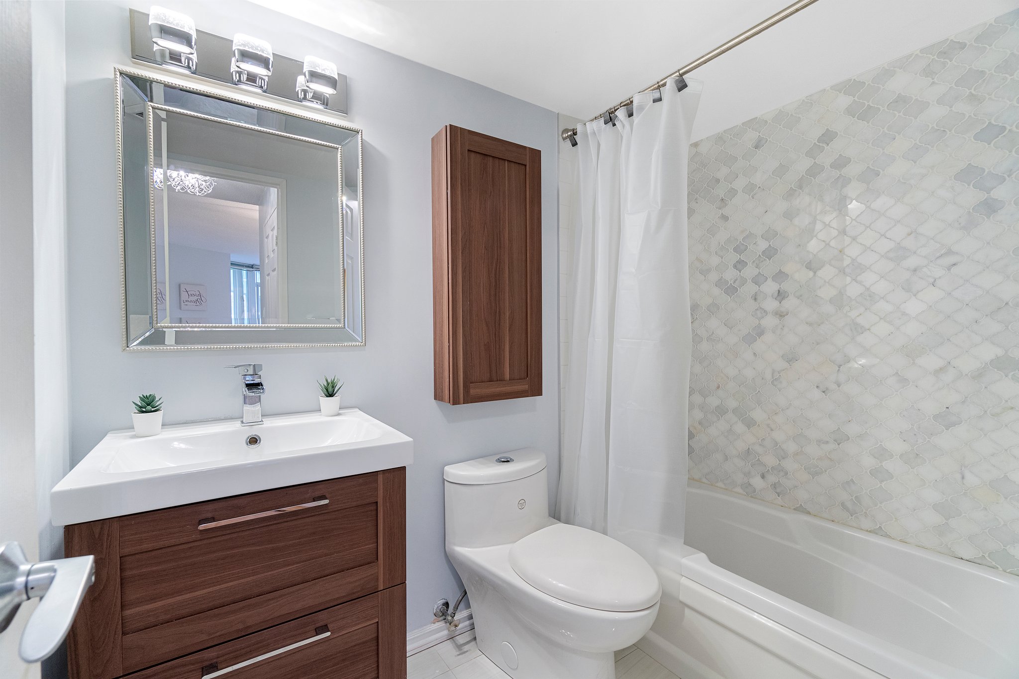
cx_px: 510
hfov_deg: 100.4
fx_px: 425
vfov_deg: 77.3
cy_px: 340
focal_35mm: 15
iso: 640
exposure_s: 1/3
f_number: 6.3
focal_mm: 10
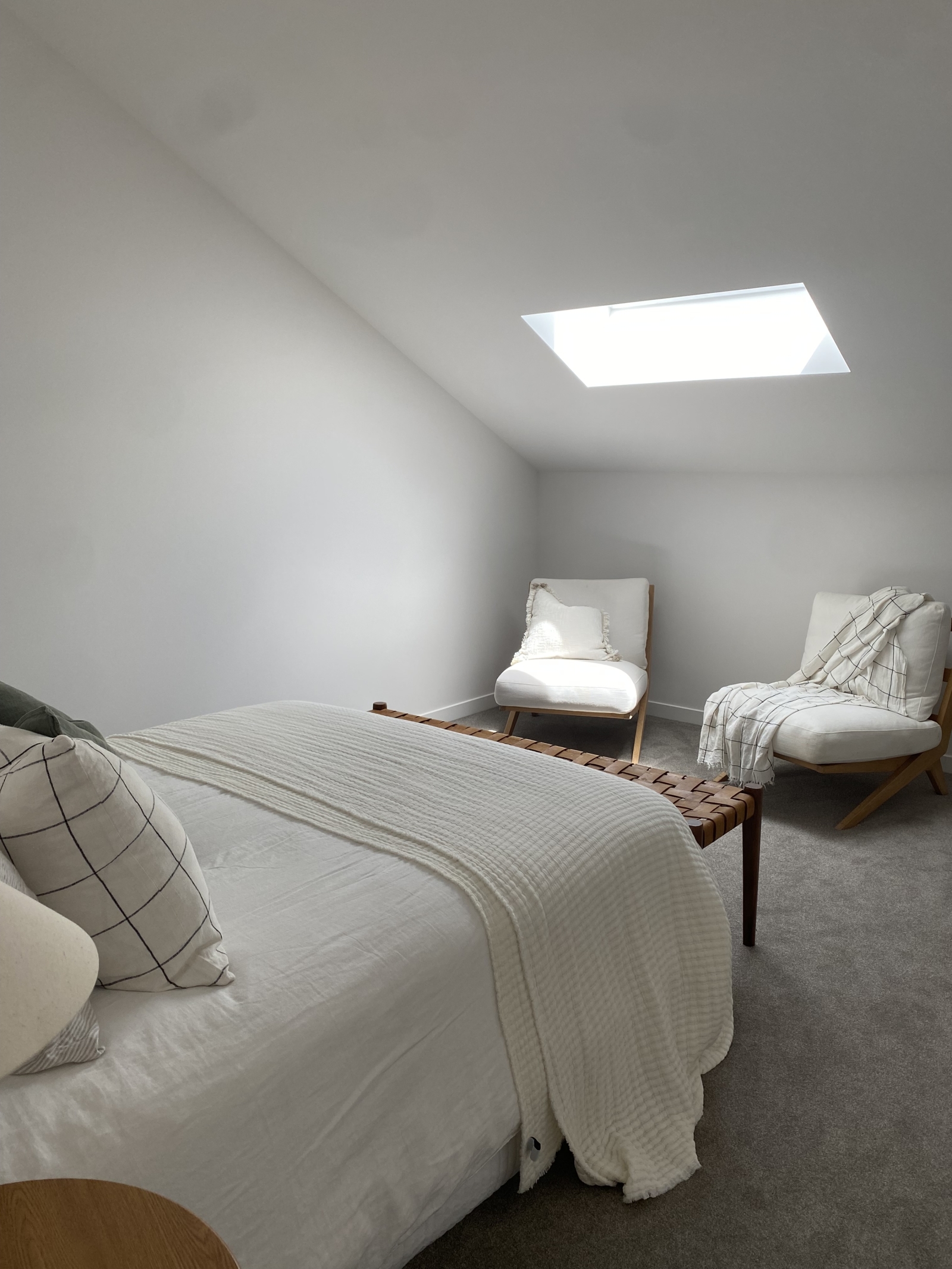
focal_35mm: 26
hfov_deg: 53.1
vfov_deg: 67.3
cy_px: 634
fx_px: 953
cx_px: 476
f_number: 1.8
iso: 50
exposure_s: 1/122
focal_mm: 4.25
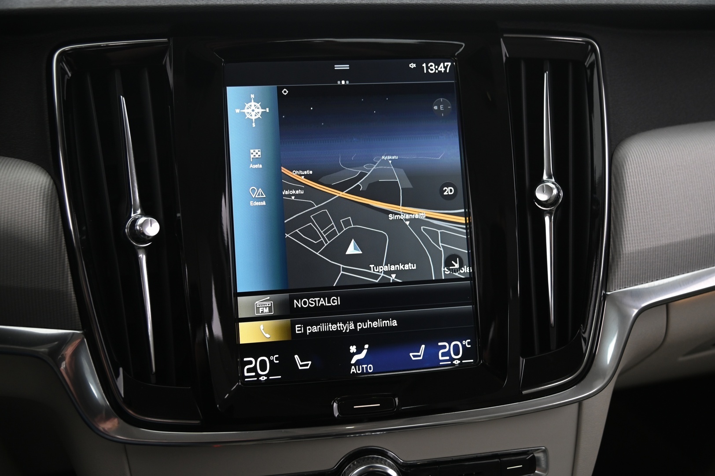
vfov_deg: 35.0
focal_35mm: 38
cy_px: 238
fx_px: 754
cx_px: 358
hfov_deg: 50.7
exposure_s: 1/15
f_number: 4
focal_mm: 38
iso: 1250
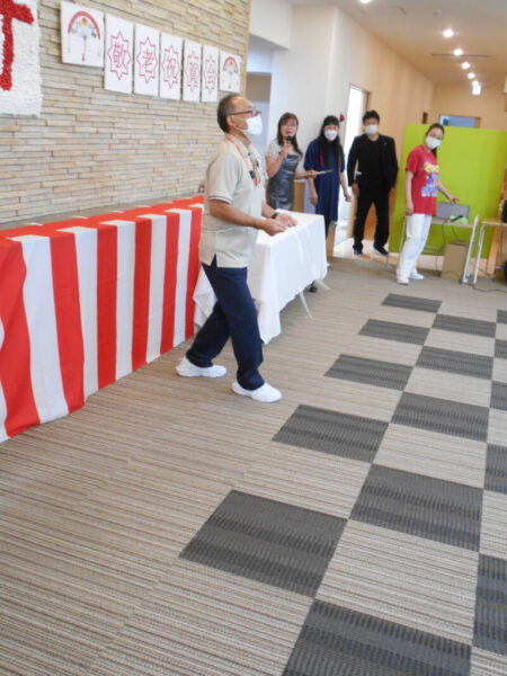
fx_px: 664
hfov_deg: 41.8
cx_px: 254
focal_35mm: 34
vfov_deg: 54.0
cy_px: 338
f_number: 3.6
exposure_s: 1/15
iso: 400
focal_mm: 5.8
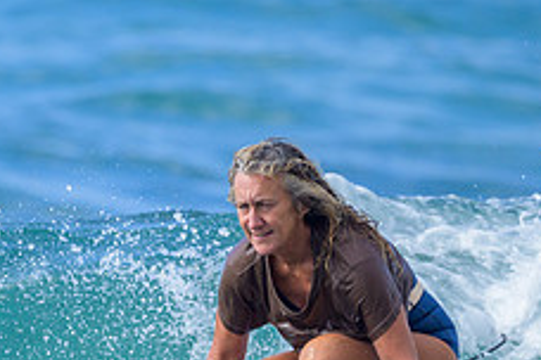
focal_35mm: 2037
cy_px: 413
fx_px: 30609
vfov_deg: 0.7
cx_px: 183
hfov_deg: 1.0
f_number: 6.3
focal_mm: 800
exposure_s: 1/2000
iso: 640
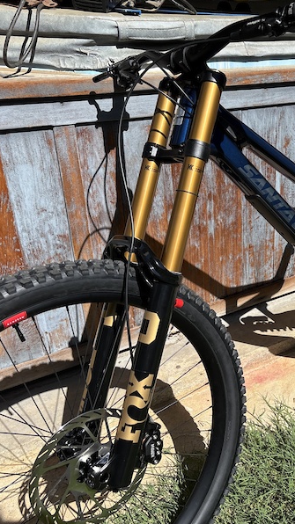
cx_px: 301
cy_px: 262
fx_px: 529
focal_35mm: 38
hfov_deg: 29.0
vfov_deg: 52.8
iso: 50
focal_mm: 5.96
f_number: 1.6
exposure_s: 1/2710
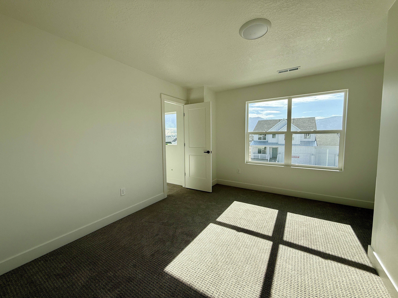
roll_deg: +0.7
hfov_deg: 102.1
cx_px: 199
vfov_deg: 85.7
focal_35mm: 14
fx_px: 161
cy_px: 149
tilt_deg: -3.6
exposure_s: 1/830
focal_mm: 2.22
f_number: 2.2
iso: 64
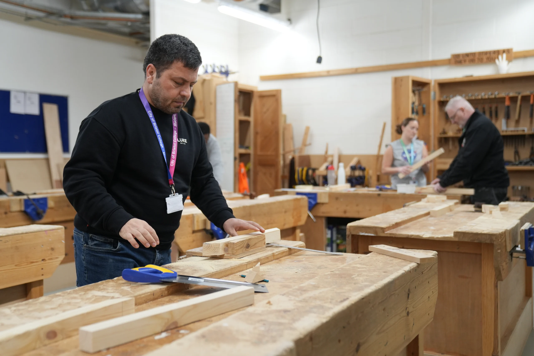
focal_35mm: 41
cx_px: 267
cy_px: 178
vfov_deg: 32.6
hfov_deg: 47.4
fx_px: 608
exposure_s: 1/250
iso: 1600
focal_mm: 41
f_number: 2.8
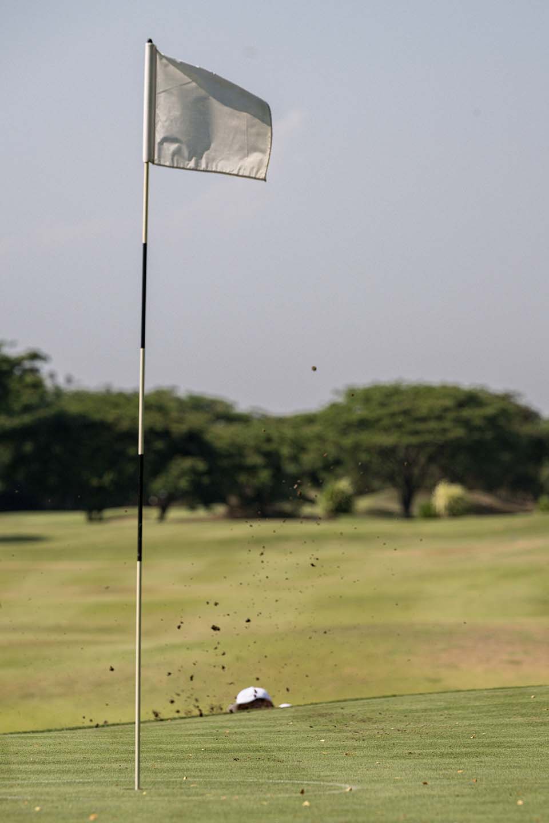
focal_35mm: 150
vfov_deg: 13.7
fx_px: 3431
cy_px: 412
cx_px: 274
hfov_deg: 9.1
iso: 450
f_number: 4.5
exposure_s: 1/5000
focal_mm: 150
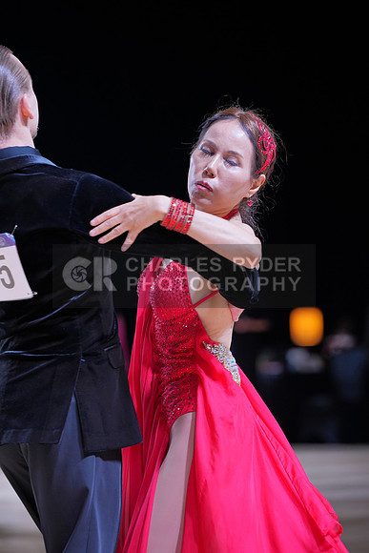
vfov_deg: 12.4
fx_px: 2535
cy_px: 276
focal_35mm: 165
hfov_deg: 8.3
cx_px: 184
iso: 800
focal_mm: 165
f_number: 4
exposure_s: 1/400
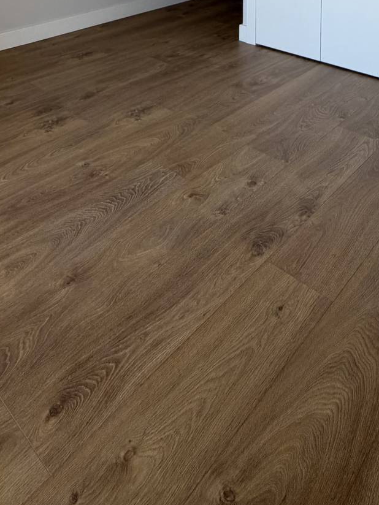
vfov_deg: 39.9
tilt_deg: -3.8
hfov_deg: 41.7
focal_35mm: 34
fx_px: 496
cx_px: 220
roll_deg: +0.1
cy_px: -90
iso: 125
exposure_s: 1/121
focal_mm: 2.22
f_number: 2.2
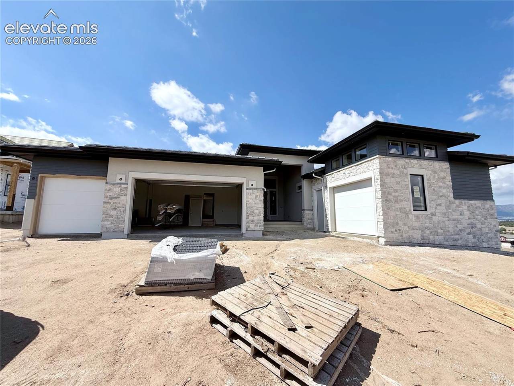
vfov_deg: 85.7
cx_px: 257
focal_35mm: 14
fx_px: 208
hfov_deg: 102.1
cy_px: 193
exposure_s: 1/2717
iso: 50
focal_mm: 2.22
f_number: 2.2
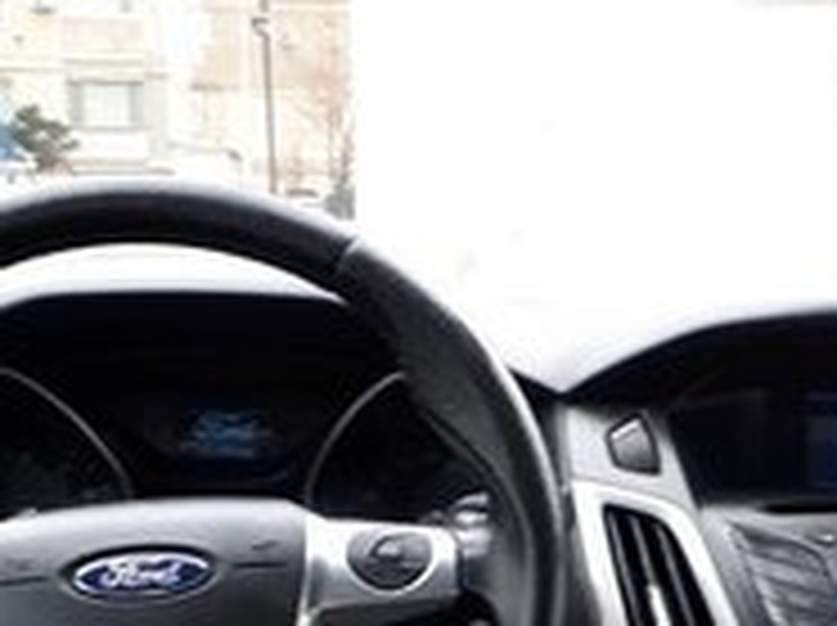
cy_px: 768
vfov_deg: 14.8
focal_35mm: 96
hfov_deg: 19.9
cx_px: 837
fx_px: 2318
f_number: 1.9
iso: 50
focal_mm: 3.6
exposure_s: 1/50
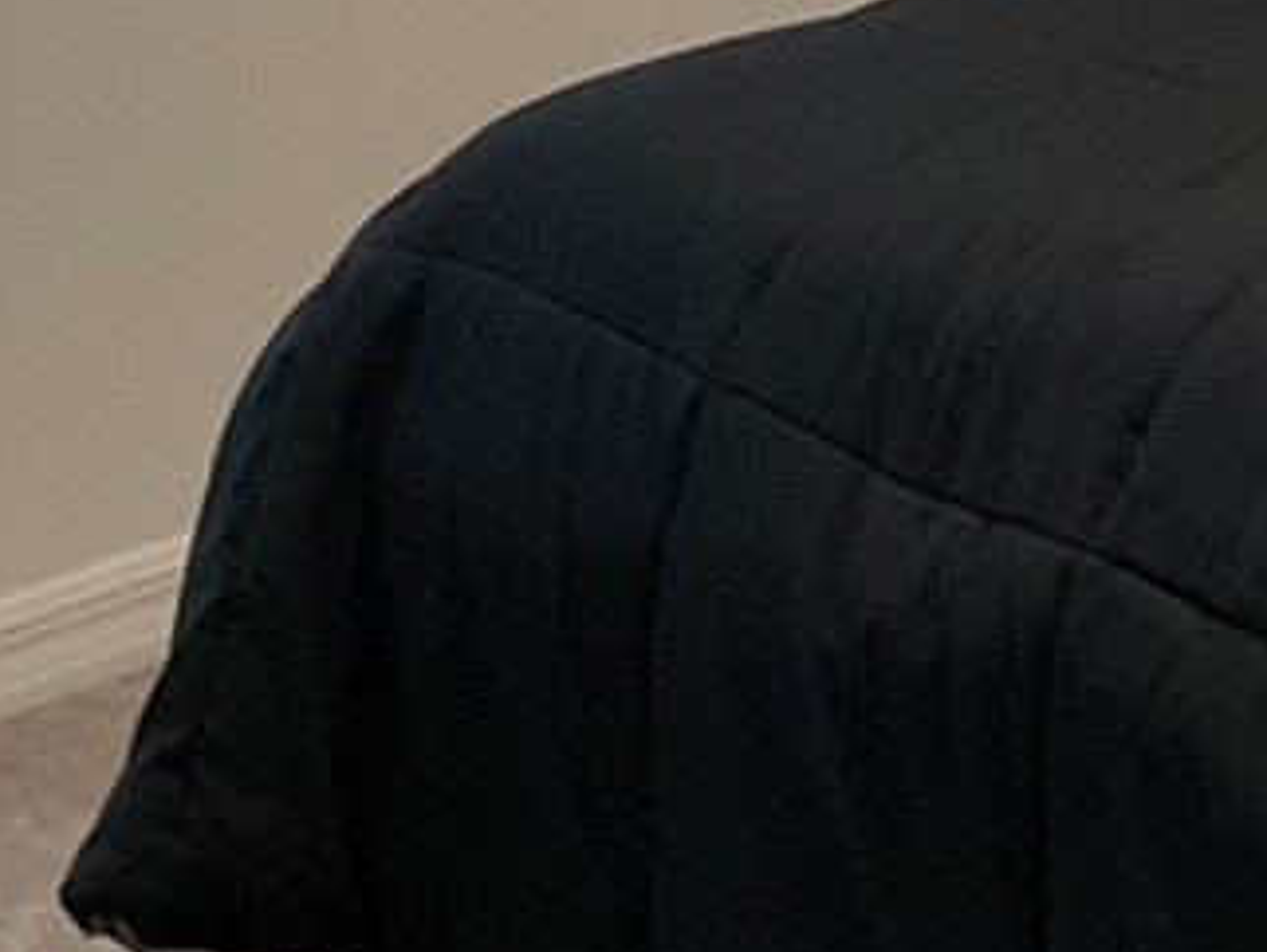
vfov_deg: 10.1
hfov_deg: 12.8
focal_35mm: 144
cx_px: 2030
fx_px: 5275
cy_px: -315
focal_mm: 3
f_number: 1.8
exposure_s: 1/40
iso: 250
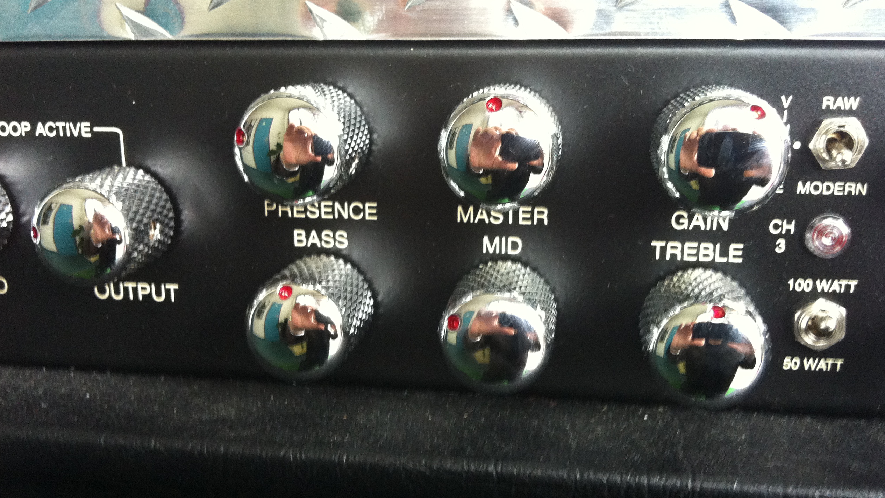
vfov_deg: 30.4
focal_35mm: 39
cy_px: 255
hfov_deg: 51.6
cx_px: 438
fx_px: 915
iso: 250
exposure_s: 1/15
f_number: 2.8
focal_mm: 3.85
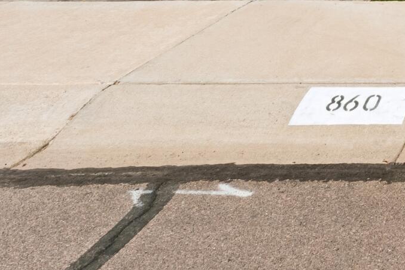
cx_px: 667
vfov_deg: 17.6
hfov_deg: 23.1
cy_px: -219
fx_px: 698
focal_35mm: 62
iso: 100
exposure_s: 1/40
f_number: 22
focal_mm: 14
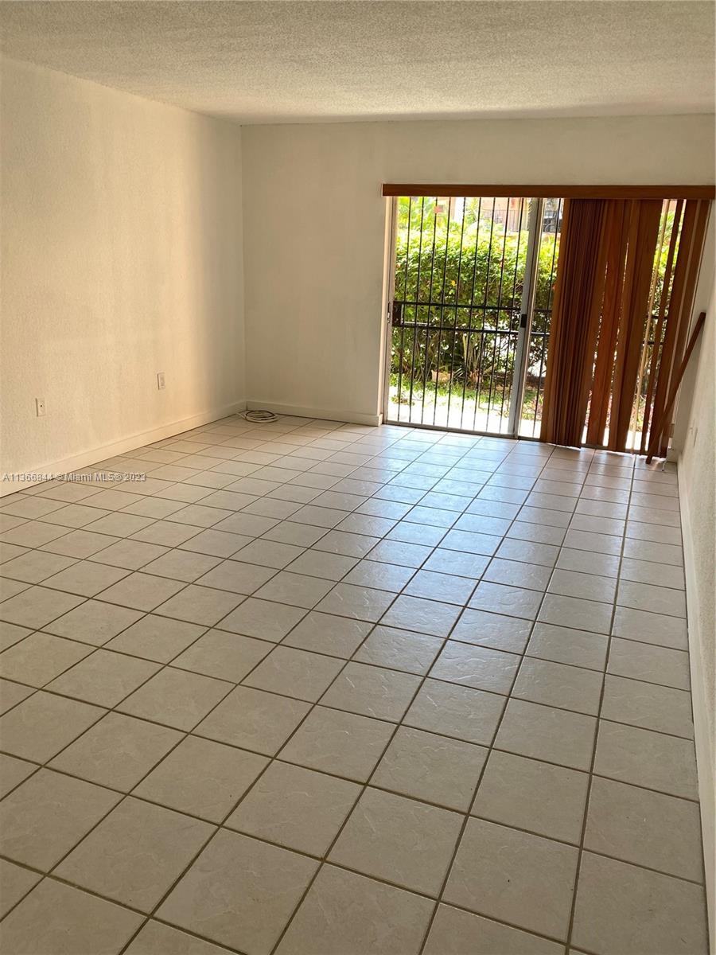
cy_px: 478
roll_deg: -1.7
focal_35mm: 26
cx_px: 358
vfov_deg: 67.3
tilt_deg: -17.0
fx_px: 717
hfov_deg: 53.1
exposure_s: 1/120
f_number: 1.8
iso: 32
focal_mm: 4.25
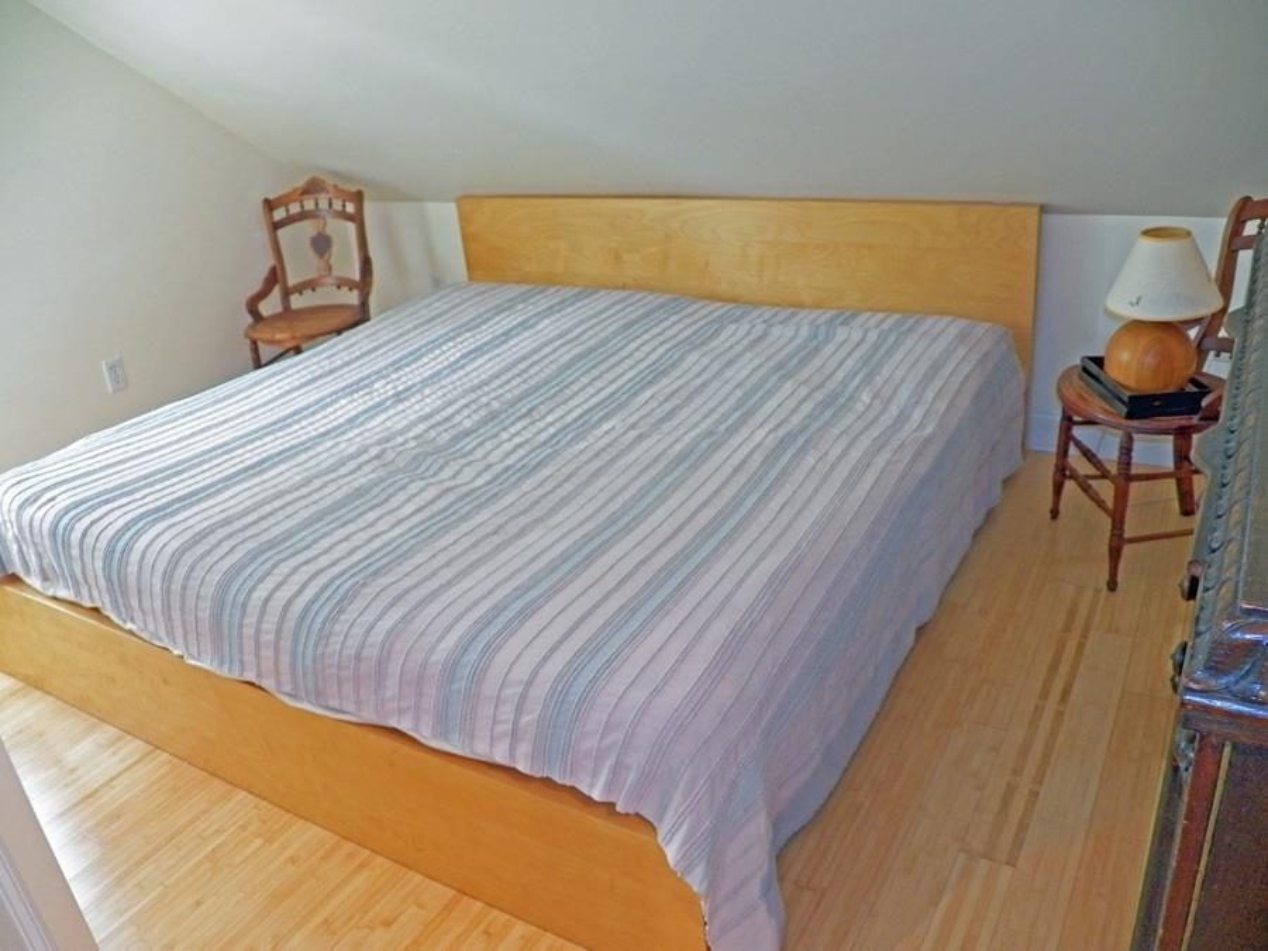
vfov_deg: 49.7
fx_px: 1026
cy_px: 476
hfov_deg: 63.4
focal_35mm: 28
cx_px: 634
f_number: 2.8
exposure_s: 1/30
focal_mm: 4.9
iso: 200
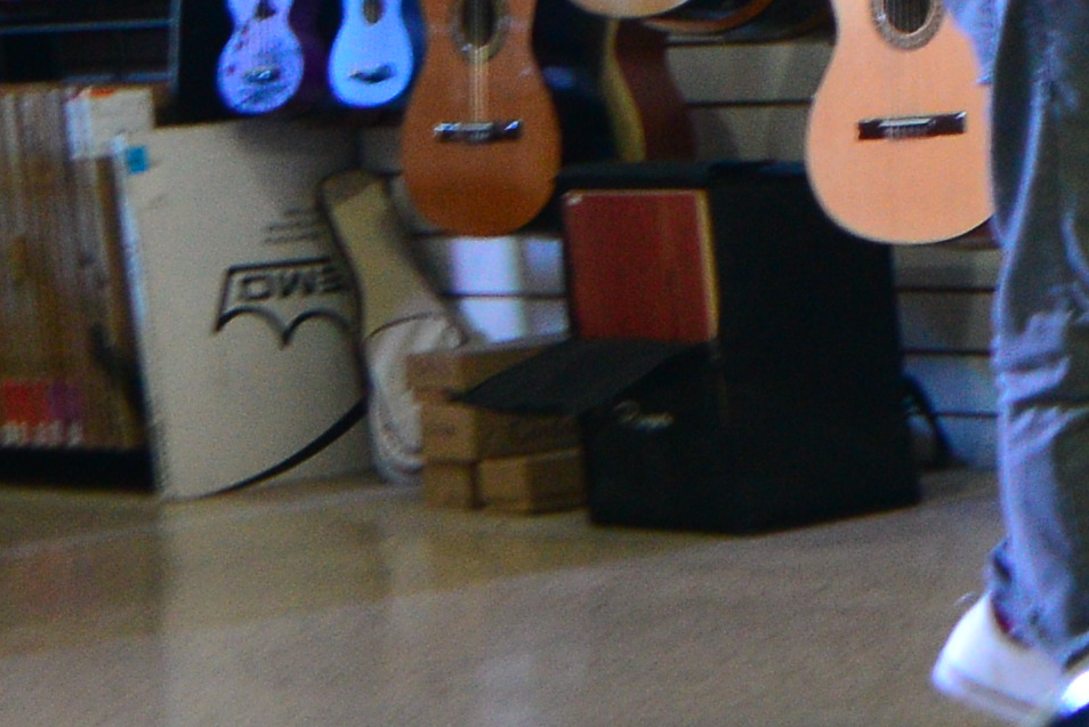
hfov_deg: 15.7
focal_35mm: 108
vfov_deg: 12.7
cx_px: 2044
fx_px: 3268
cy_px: 425
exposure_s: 1/125
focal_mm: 14
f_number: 2.8
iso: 1000
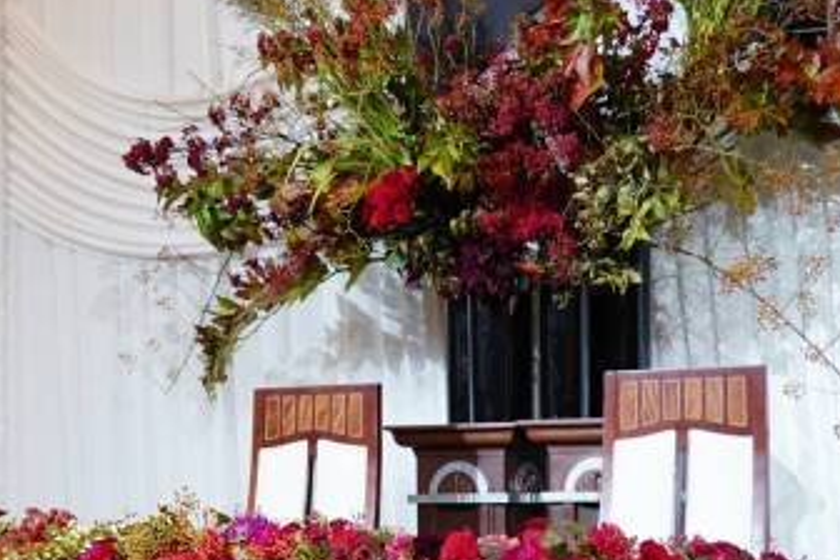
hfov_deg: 24.7
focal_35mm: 81
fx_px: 1890
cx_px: 198
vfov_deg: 16.8
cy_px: 401
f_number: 4
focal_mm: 34
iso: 1250
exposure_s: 1/40
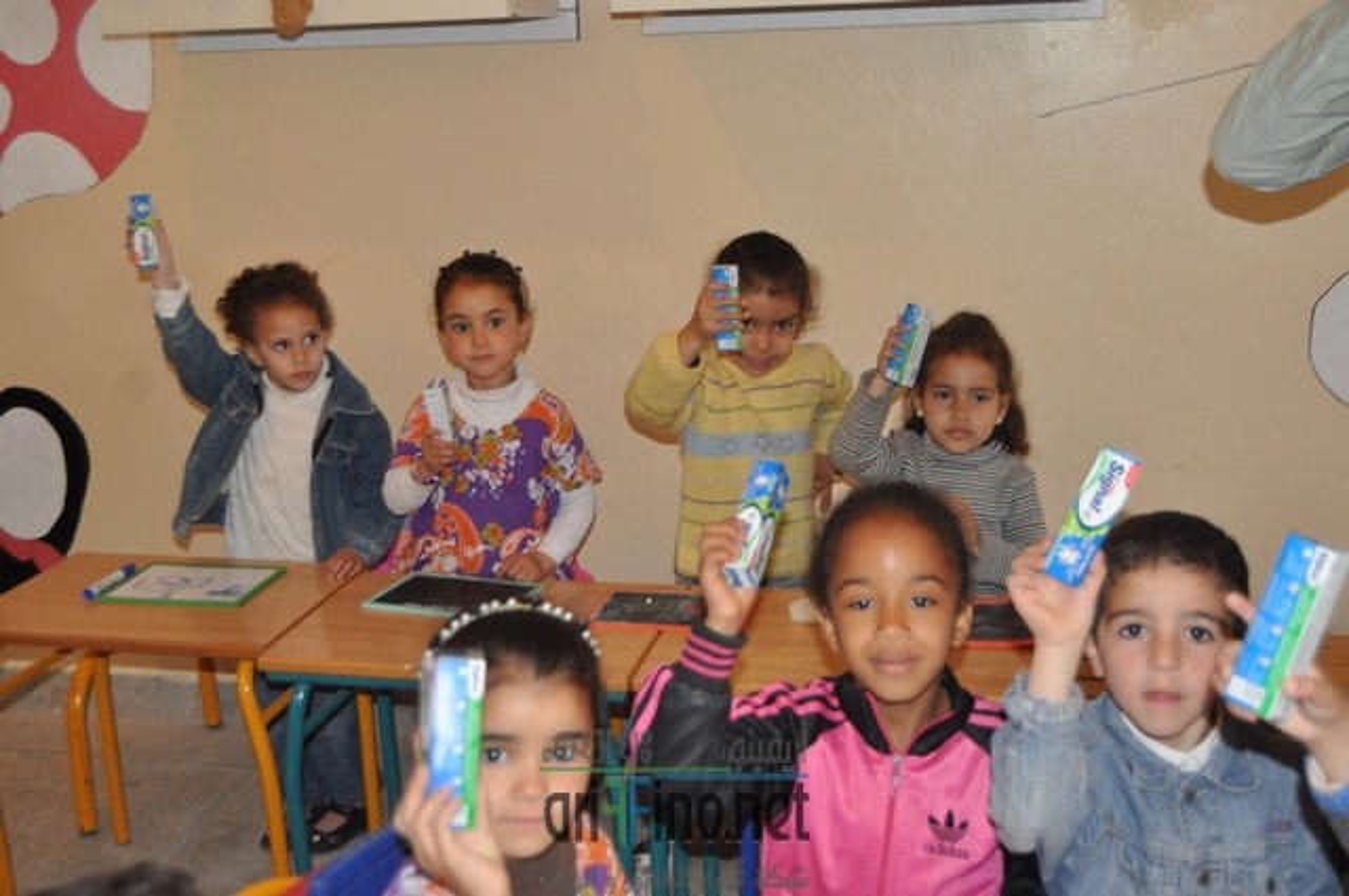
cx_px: 674
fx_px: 1684
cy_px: 448
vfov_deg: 29.8
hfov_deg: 43.7
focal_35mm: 45
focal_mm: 30
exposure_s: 1/60
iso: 800
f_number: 4.2
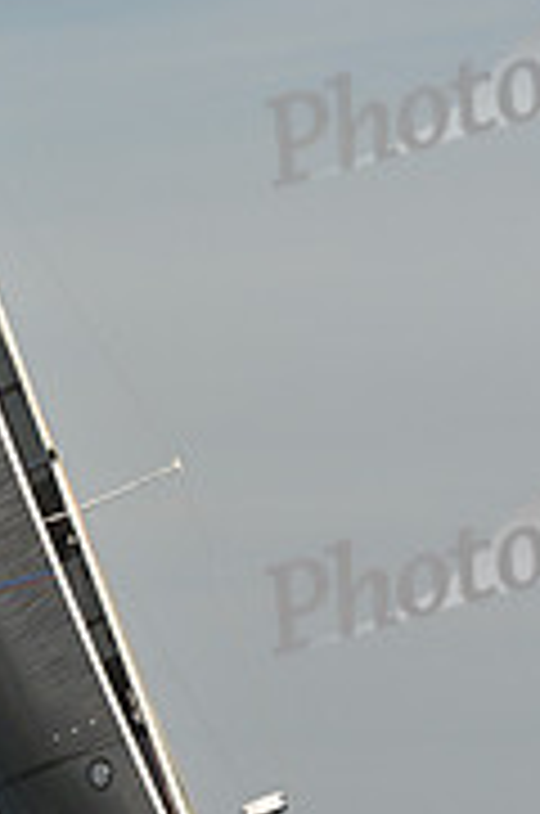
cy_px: 369
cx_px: 34
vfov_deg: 5.3
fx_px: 8853
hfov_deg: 3.5
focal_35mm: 392
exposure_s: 1/640
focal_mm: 122
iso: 250
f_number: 6.3
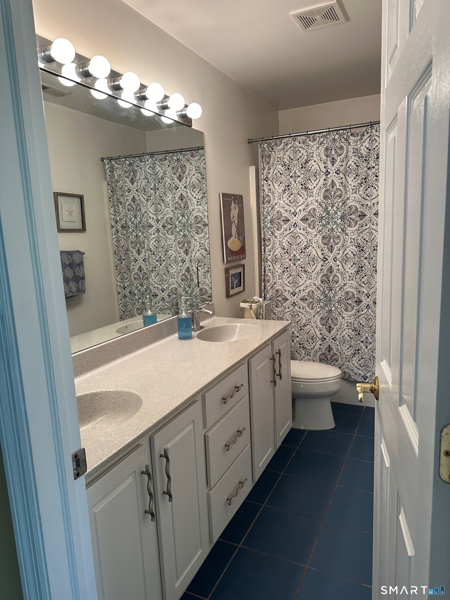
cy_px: 300
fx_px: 416
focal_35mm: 24
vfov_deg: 71.6
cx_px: 225
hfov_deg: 56.8
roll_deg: +2.6
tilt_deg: -10.9
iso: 160
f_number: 1.78
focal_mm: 6.86
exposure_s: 1/120
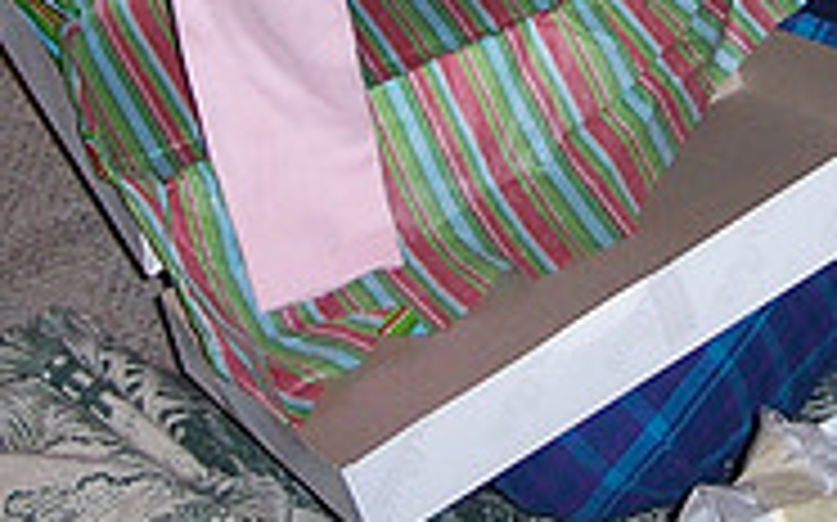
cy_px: -331
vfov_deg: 9.8
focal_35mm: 129
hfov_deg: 16.2
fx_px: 2941
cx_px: 405
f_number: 2.8
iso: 100
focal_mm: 8
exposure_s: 1/60
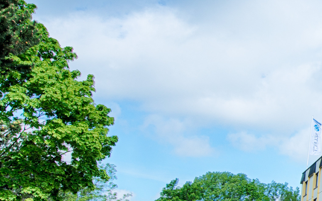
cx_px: 519
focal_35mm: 69
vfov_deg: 18.9
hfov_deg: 22.6
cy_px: 116
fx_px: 605
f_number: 8
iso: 100
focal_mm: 14
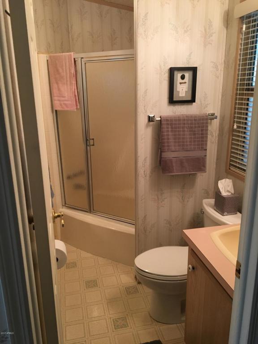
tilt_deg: -15.7
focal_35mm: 29
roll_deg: +1.2
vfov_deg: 61.7
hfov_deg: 48.2
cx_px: 129
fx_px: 288
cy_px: 172
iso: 100
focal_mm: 4.15
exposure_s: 1/30
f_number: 2.2
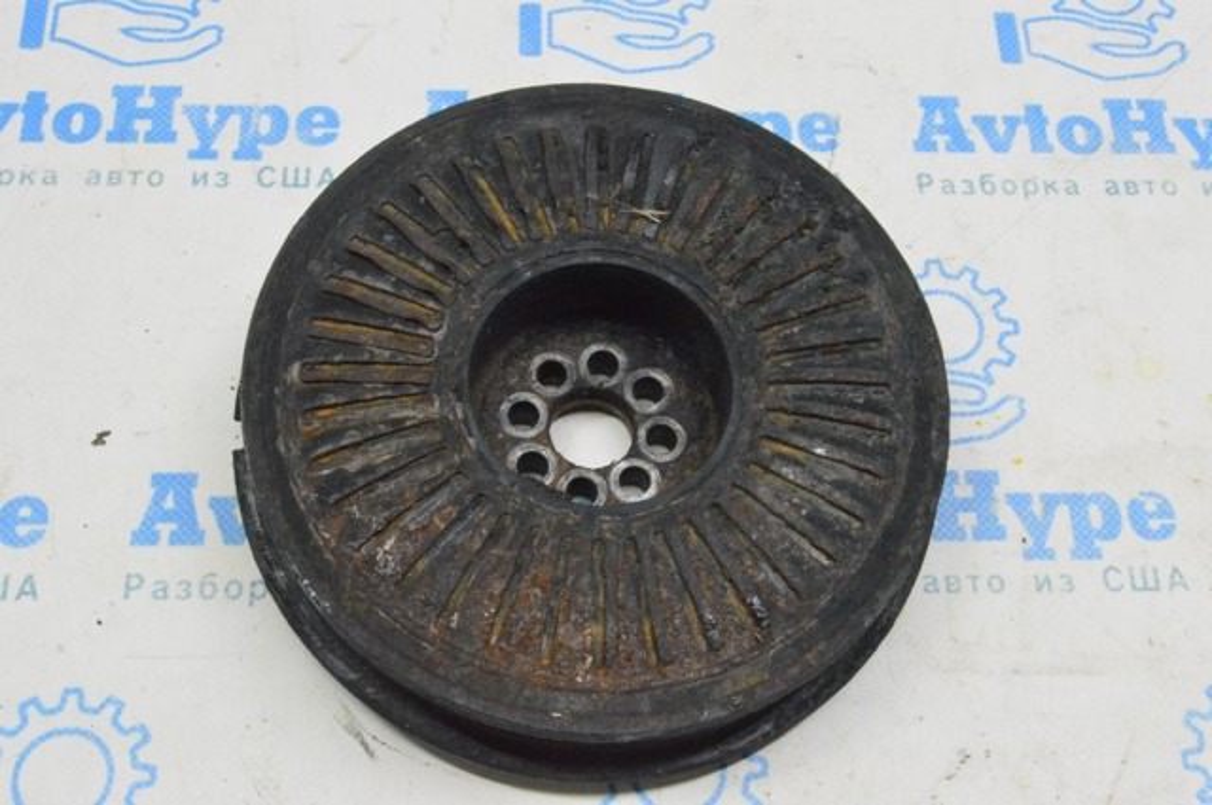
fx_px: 1563
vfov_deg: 28.9
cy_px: 402
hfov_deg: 42.4
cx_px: 606
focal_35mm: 46
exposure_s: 1/20
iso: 6400
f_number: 20
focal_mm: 31
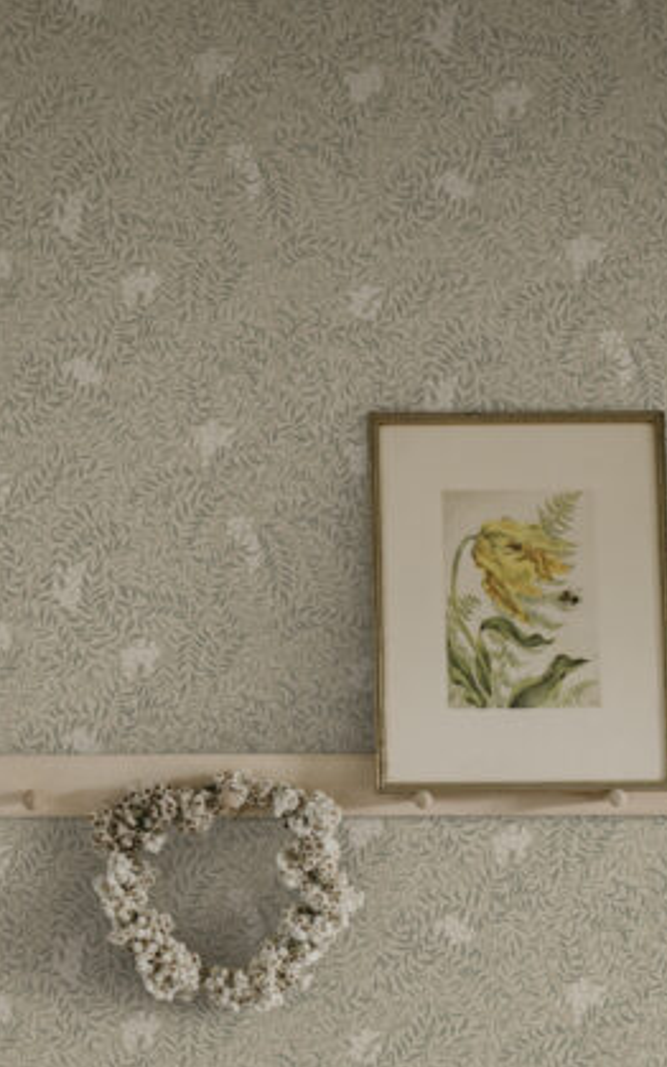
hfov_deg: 15.2
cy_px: 588
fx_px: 2471
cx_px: 89
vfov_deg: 24.3
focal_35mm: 85
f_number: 2.2
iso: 400
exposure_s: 1/100
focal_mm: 50
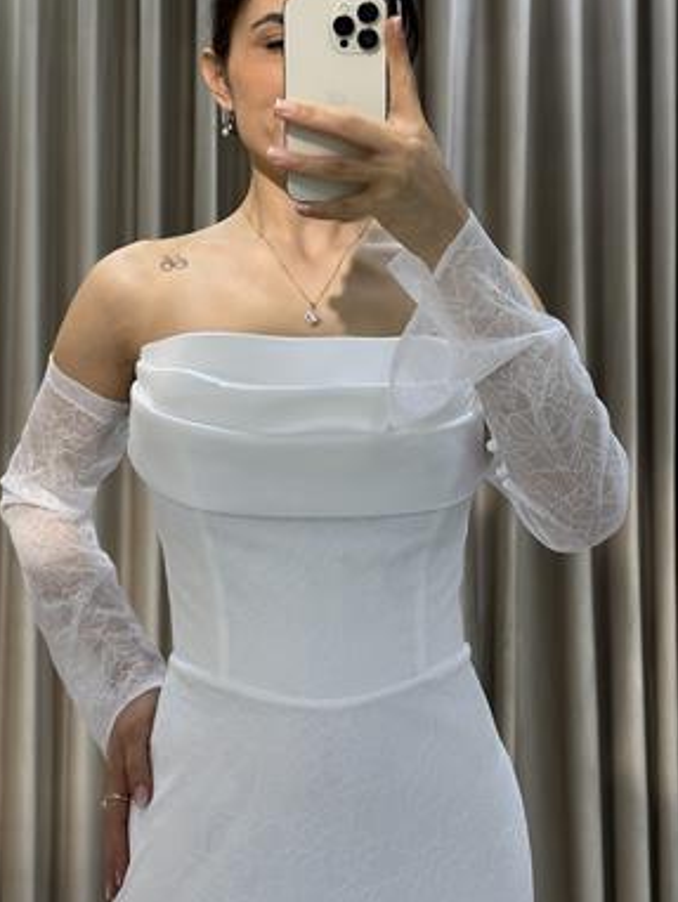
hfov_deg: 21.9
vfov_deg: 28.9
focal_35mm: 67
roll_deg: -0.5
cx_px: 286
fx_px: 1748
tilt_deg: -21.5
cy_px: 346
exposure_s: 1/113
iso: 40
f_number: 1.78
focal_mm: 6.86
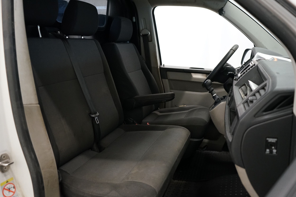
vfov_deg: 43.6
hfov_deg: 61.9
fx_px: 247
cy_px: 98
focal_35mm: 30
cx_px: 148
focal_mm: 30
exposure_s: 1/160
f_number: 3.5
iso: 2500
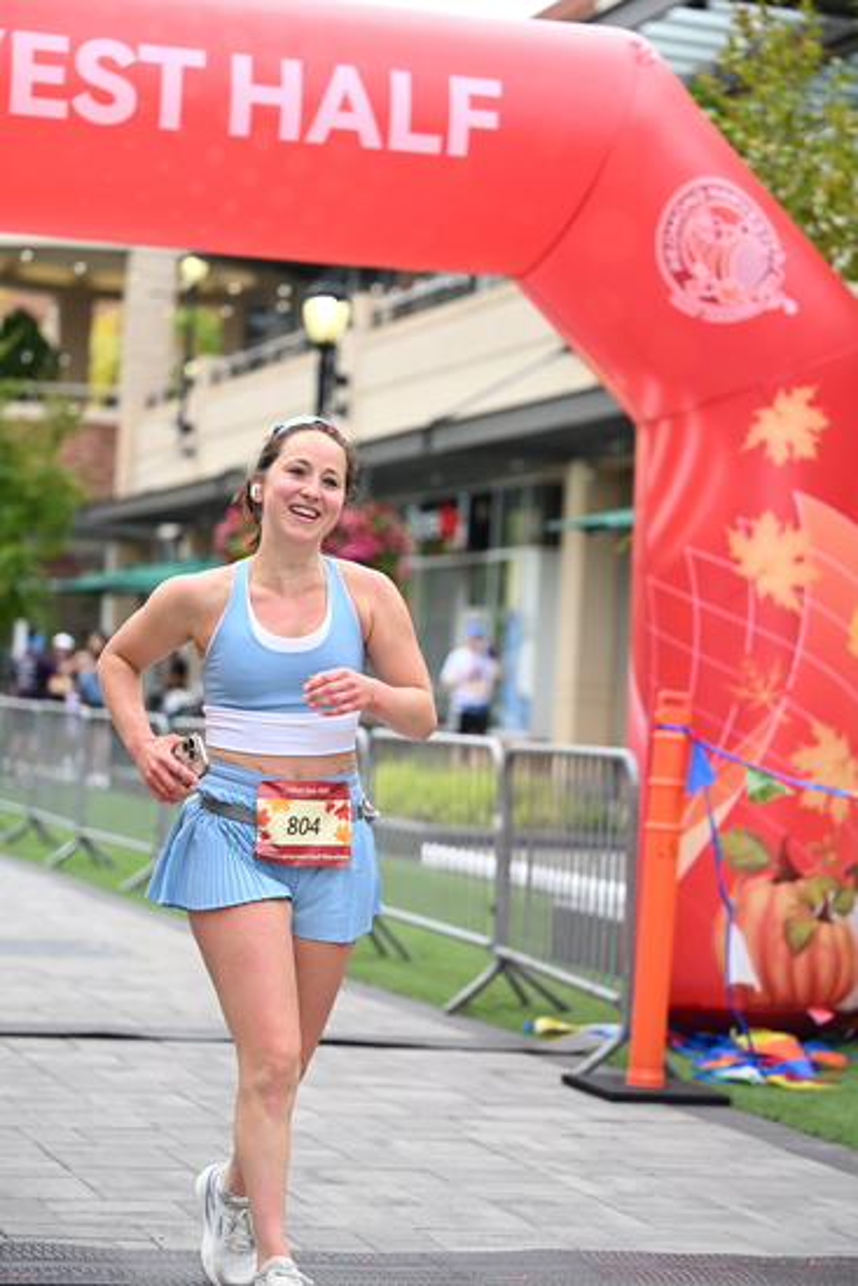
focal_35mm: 82
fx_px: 2929
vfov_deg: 24.8
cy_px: 643
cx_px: 429
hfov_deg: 16.7
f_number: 2.8
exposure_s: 1/2000
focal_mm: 82
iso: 640
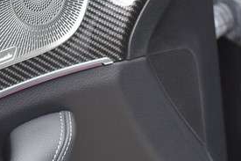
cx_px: 10
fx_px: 1198
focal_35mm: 179
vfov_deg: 7.6
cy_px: 152
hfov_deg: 11.4
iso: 400
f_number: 5.6
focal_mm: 32
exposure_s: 1/125
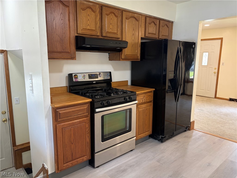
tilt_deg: -9.9
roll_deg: -0.3
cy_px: 89
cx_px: 118
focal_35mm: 26
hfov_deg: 67.3
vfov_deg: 53.1
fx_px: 178
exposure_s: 1/60
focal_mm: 5.96
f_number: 1.6
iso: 100
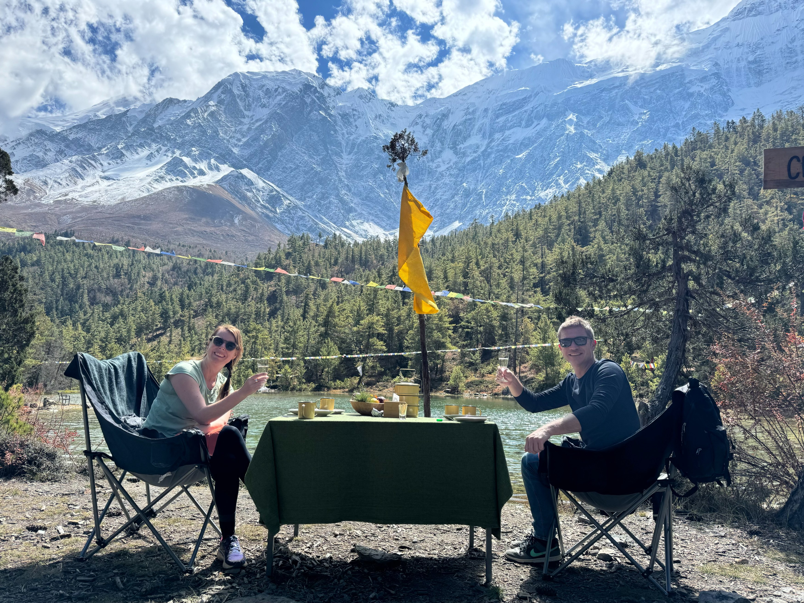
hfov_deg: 71.6
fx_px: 557
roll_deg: -1.1
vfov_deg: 56.8
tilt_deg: +8.2
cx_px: 402
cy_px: 302
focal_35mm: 24
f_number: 1.78
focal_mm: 6.86
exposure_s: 1/2959
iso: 80
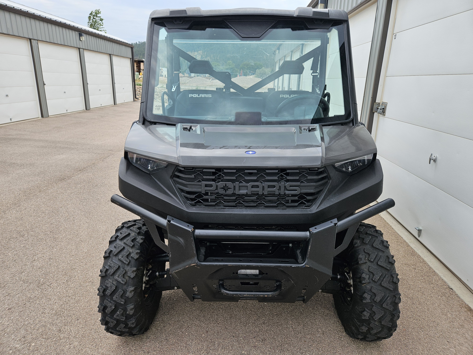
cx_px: 236
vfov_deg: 58.9
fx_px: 314
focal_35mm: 23
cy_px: 178
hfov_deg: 73.9
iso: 80
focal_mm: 5.4
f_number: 1.8
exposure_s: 1/2000
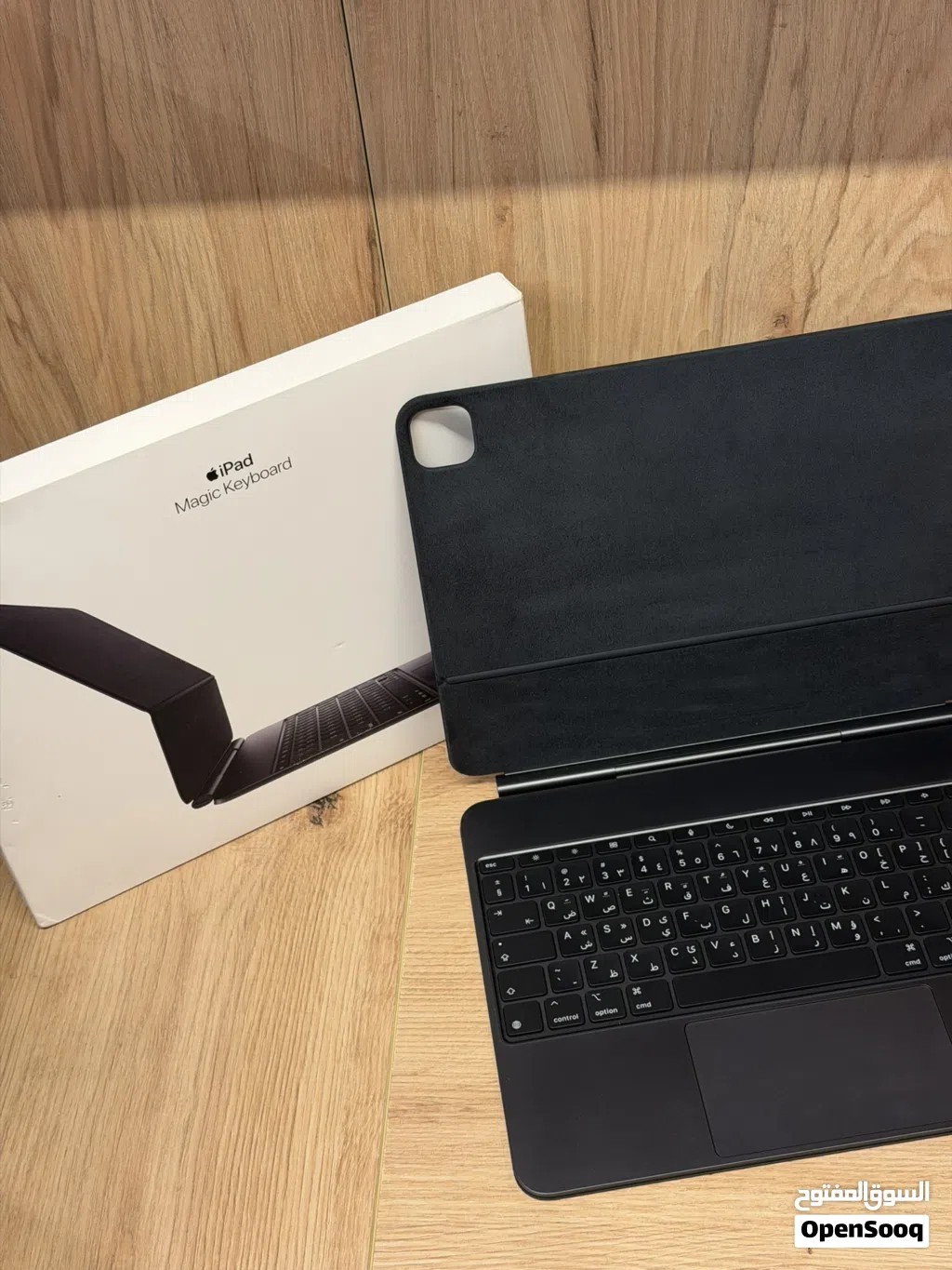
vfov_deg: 39.7
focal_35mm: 48
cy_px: 635
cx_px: 476
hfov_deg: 30.3
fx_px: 1760
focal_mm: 6.76
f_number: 1.78
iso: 125
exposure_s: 1/50
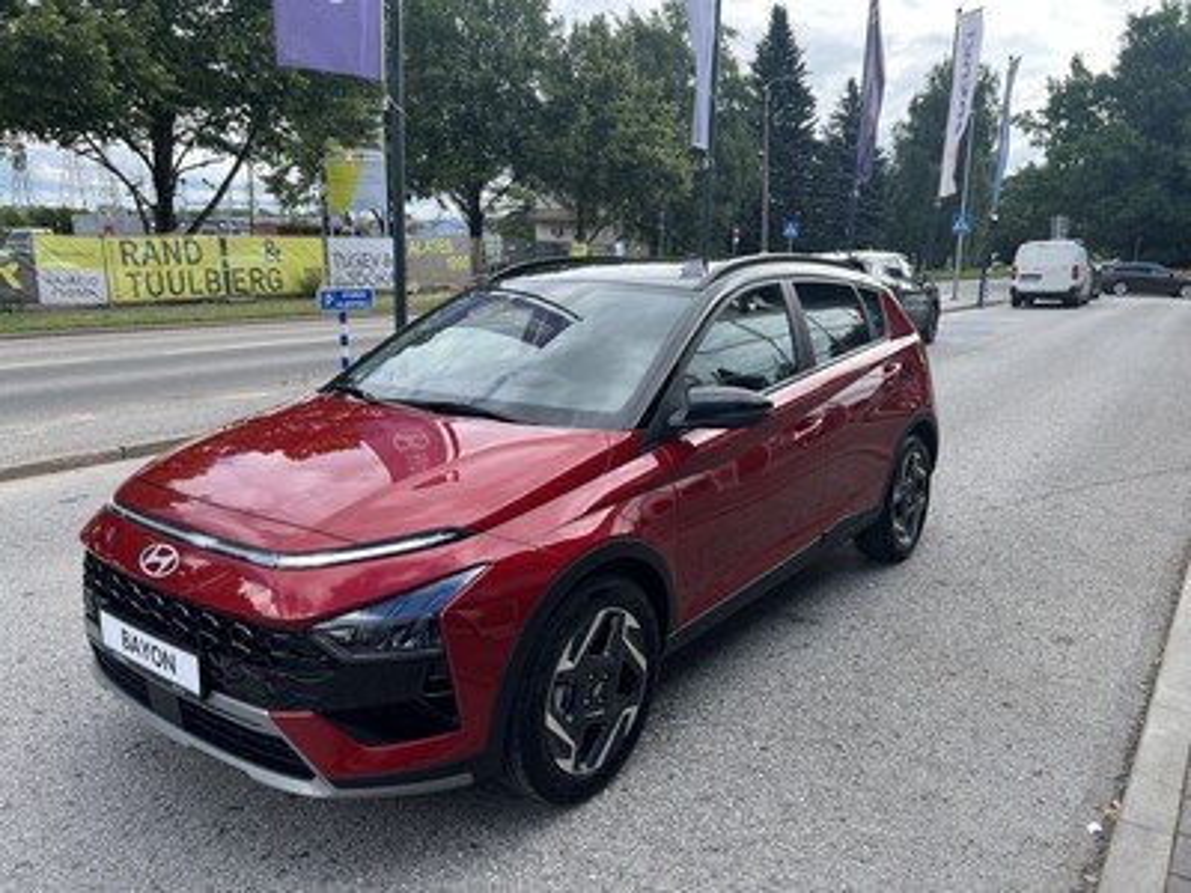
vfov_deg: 53.1
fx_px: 895
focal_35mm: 26
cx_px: 596
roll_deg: -1.1
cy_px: 446
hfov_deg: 67.3
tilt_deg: -13.2
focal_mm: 5.7
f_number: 1.5
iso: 50
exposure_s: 1/1238
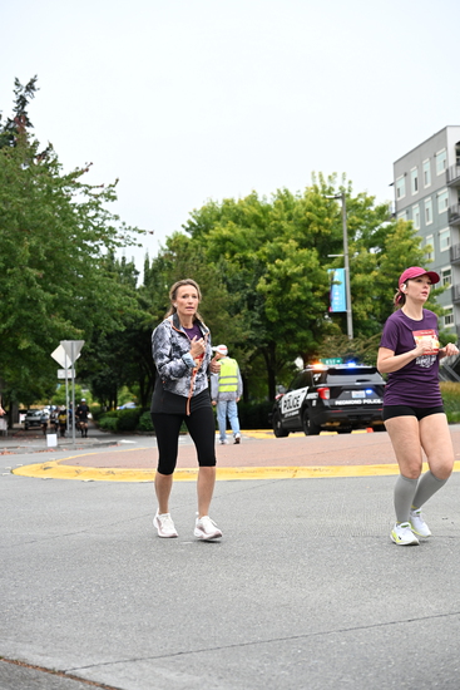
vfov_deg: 32.4
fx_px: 1187
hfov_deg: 21.9
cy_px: 345
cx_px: 230
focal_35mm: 62
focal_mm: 62
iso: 1600
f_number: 4
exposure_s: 1/800
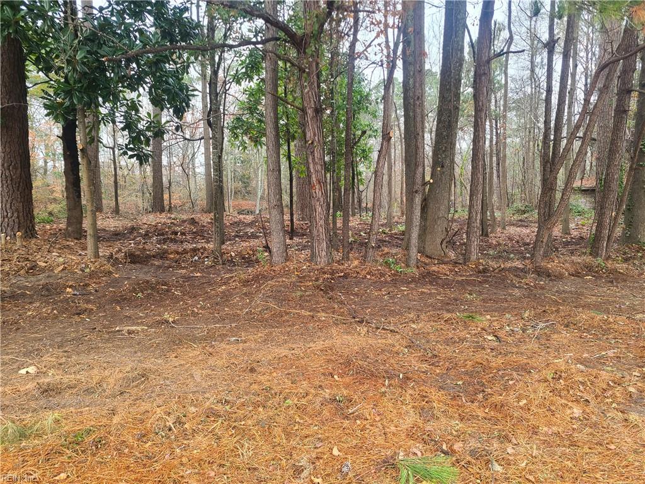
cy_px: 242
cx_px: 322
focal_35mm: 26
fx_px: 484
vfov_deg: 53.1
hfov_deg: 67.3
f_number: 1.8
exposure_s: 1/120
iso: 40
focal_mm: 5.4
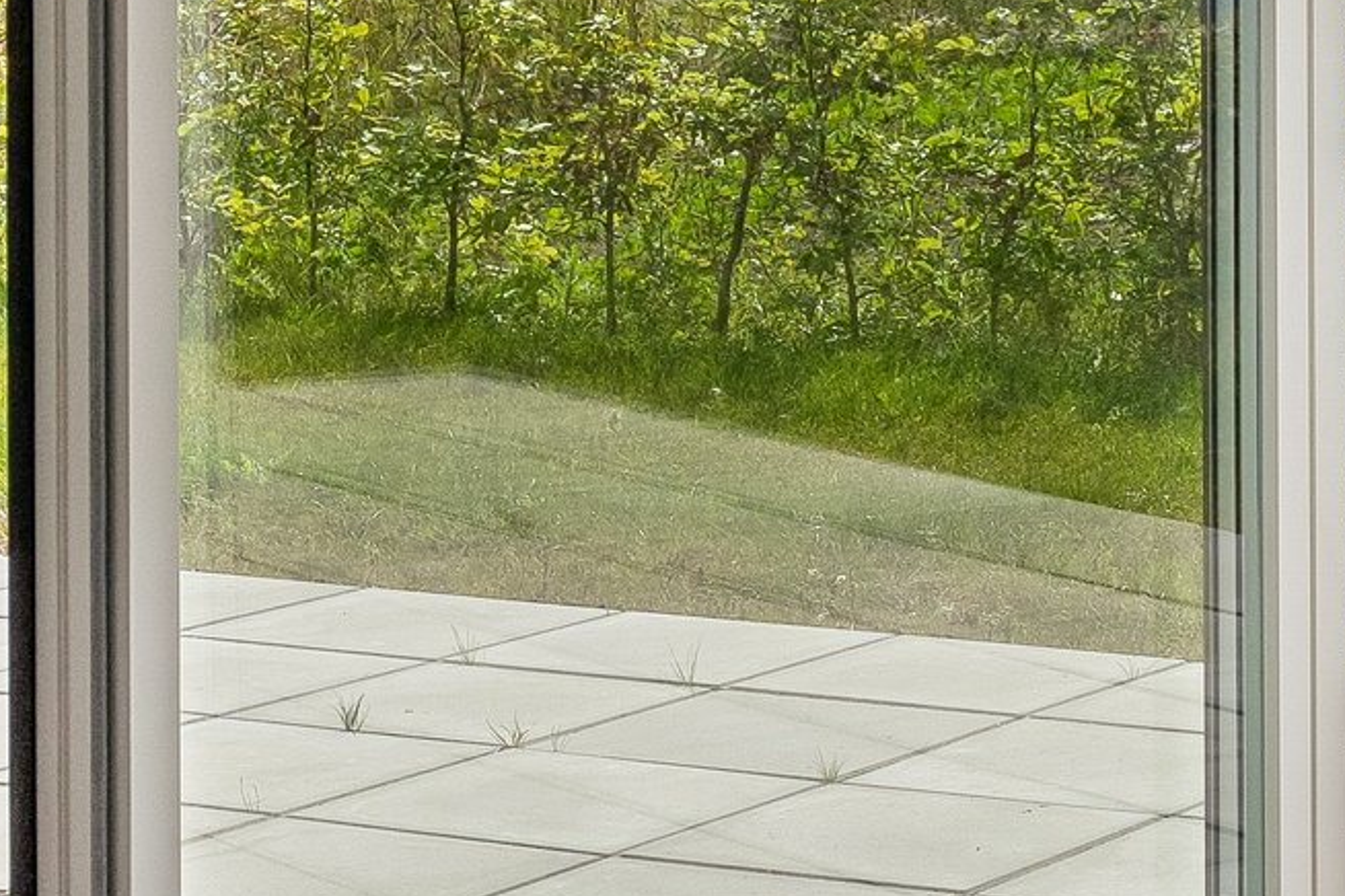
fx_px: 5054
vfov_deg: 10.0
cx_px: 1347
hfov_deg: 14.9
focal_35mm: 135
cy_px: -212
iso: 200
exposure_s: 1/800
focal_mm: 29.5
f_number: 8
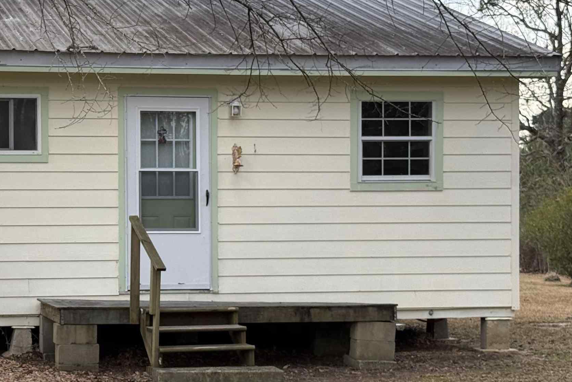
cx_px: 93
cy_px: 240
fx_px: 1462
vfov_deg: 14.8
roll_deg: +0.3
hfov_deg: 21.8
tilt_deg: -0.3
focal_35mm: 92
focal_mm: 6.76
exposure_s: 1/592
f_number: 1.78
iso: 80
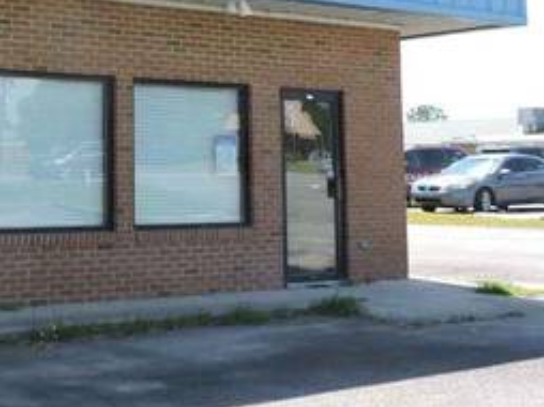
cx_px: -16
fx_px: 989
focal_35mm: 63
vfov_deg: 22.7
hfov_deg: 28.6
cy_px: 51
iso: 100
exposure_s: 1/400
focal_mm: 5.4
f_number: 3.1
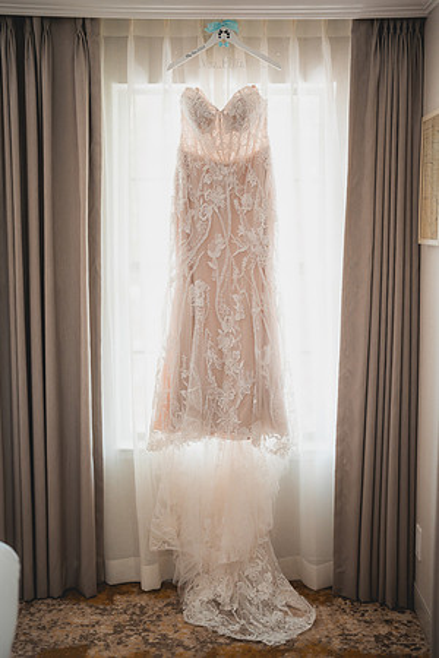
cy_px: 329
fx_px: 915
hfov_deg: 27.0
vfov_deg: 39.6
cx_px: 220
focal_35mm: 50
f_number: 1.2
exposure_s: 1/250
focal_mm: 50
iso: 400
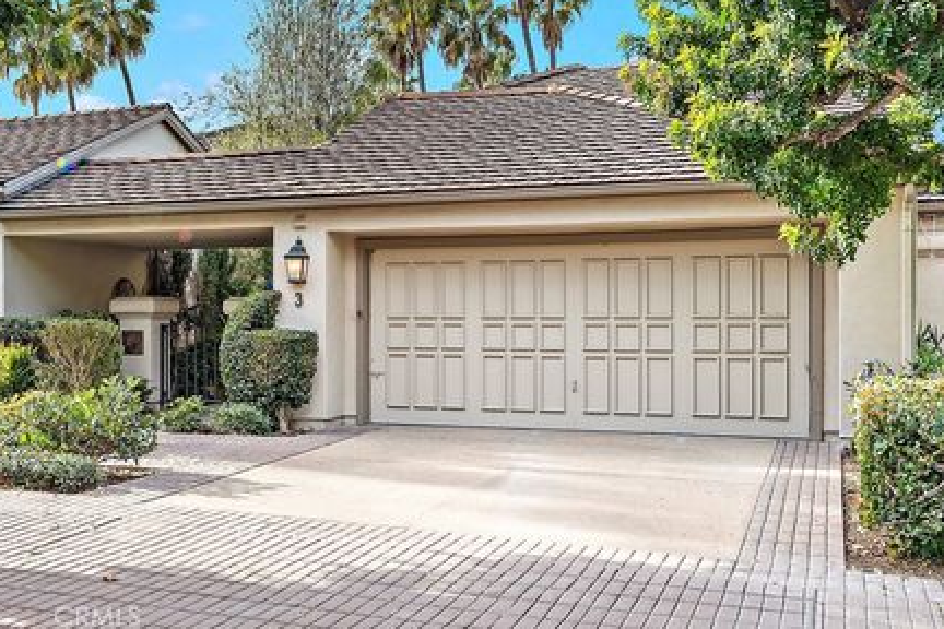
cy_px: 268
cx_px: 463
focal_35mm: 22
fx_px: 577
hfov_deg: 78.6
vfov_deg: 57.0
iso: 160
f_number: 7.1
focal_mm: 19
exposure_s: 1/1600
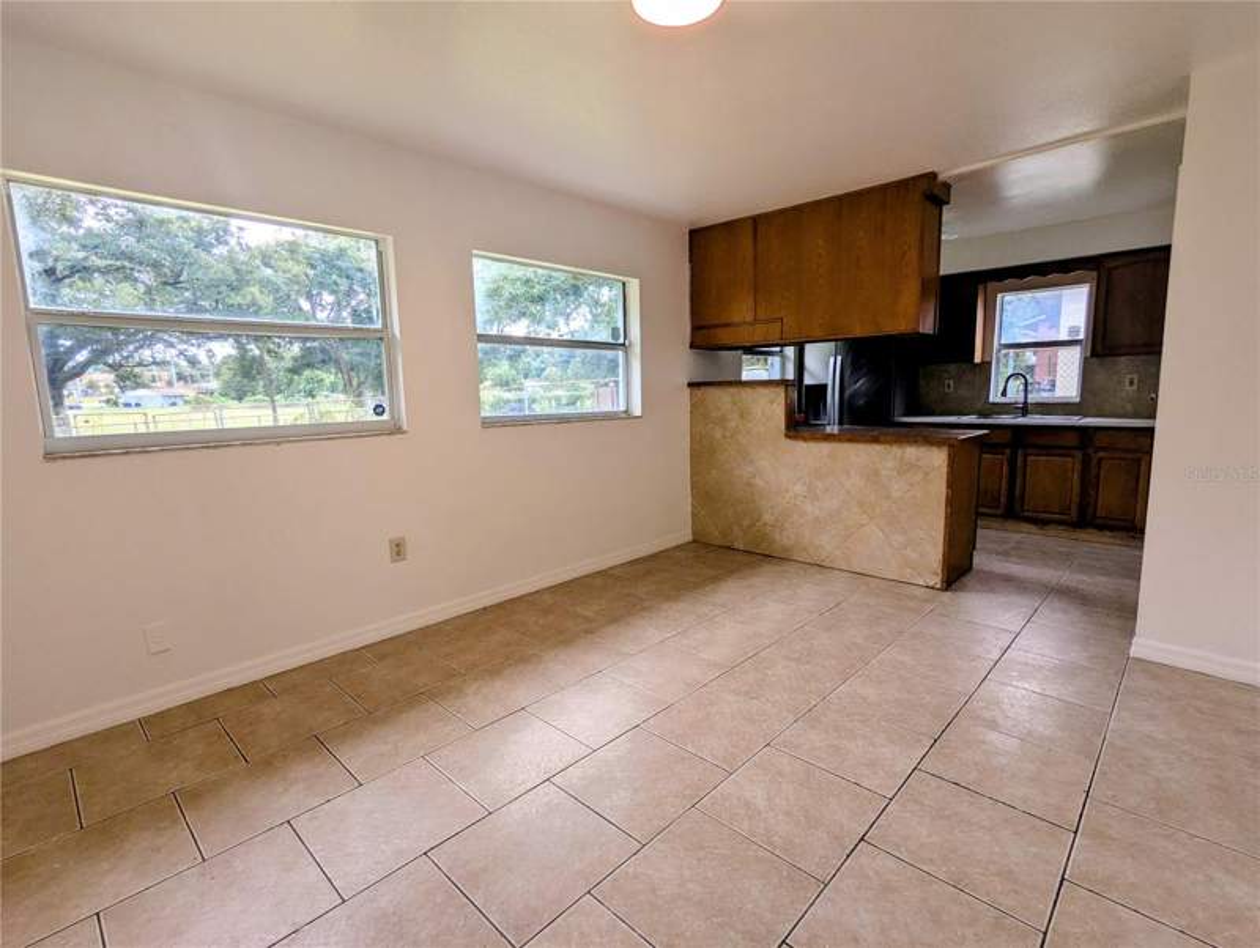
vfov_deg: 78.2
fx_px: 583
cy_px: 474
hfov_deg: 94.4
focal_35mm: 16
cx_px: 630
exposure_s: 1/131
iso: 51
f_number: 2.2
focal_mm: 2.35
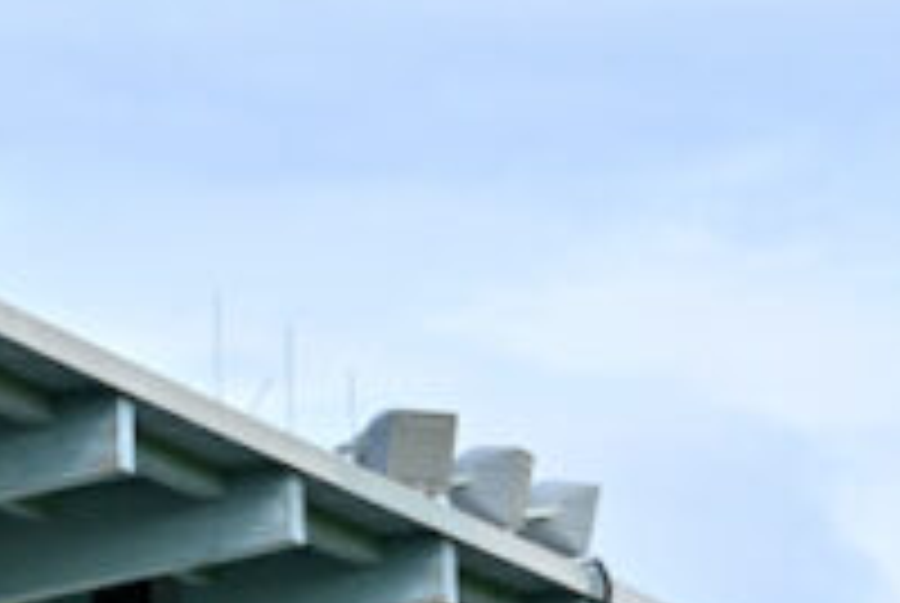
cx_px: -189
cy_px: 1483
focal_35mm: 409
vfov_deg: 3.3
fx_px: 10240
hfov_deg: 5.0
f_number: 4.5
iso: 250
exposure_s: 1/1600
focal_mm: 80
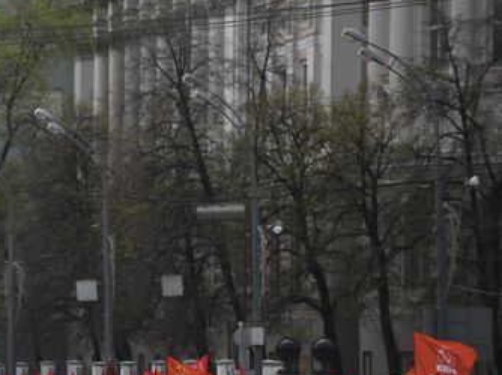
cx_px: -23
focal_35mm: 403
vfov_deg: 3.7
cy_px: 190
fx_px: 5840
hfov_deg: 4.9
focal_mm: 200
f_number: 2.8
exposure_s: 1/640
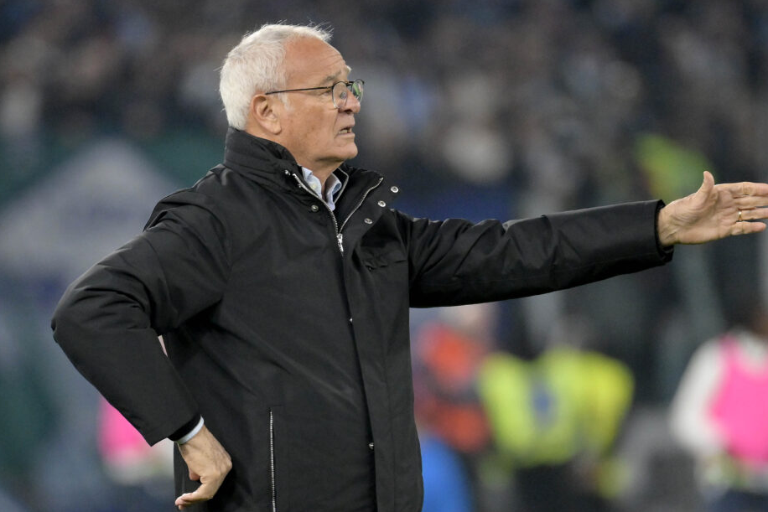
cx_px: 381
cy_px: 278
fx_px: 14316
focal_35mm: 671
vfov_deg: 2.1
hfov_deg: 3.1
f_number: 4
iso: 3200
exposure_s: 1/1000
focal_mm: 400
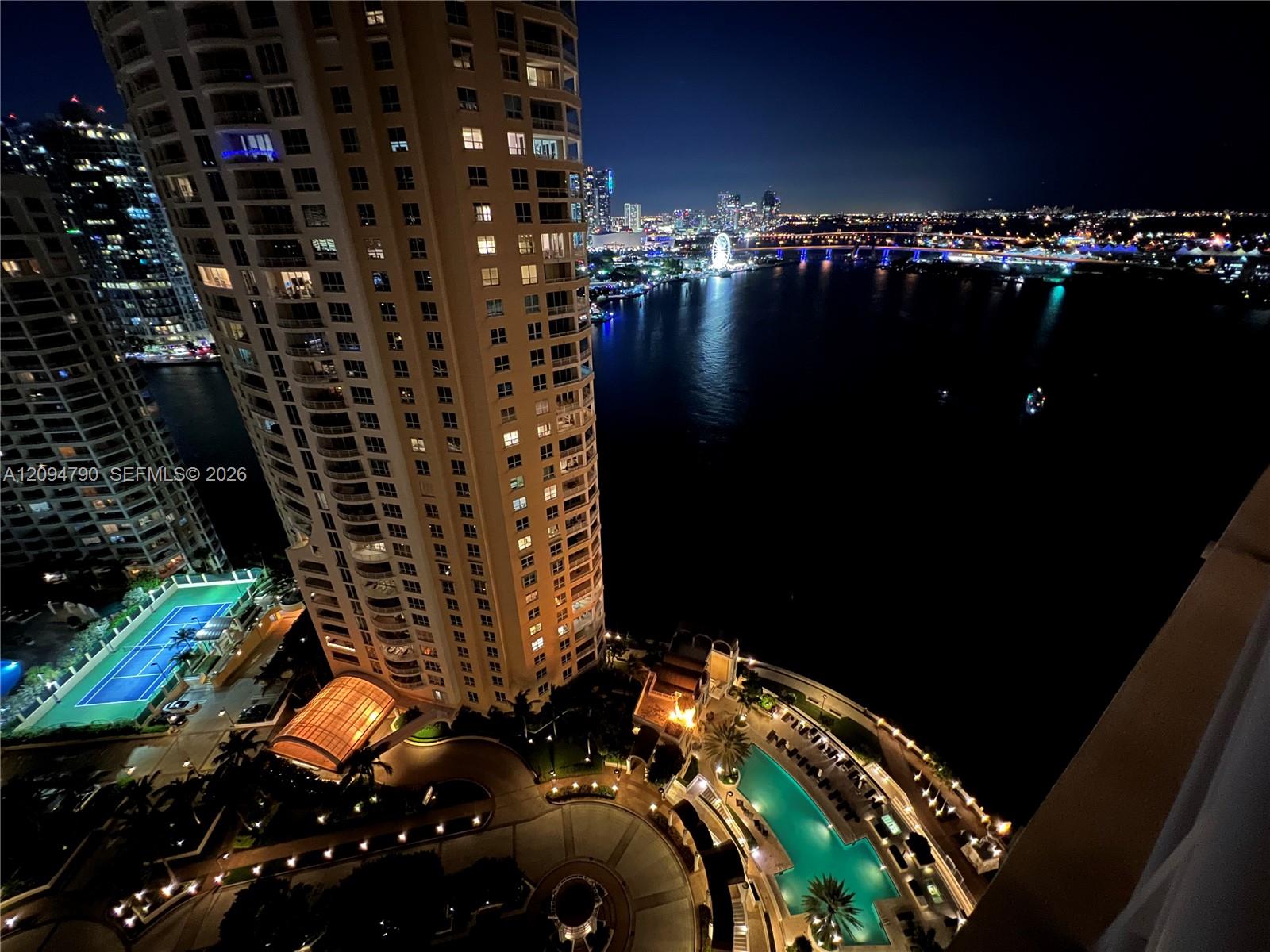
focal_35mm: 13
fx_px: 477
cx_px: 635
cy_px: 476
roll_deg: +0.5
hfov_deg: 106.2
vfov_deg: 89.9
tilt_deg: -27.7
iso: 1000
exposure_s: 1/8
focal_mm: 1.57
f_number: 1.8
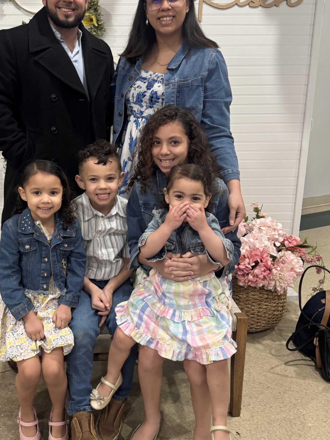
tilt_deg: -16.4
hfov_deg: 39.0
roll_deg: +1.4
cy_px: 177
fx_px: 458
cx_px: 101
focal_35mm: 36
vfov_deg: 51.0
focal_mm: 6.76
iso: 125
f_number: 1.78
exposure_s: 1/60
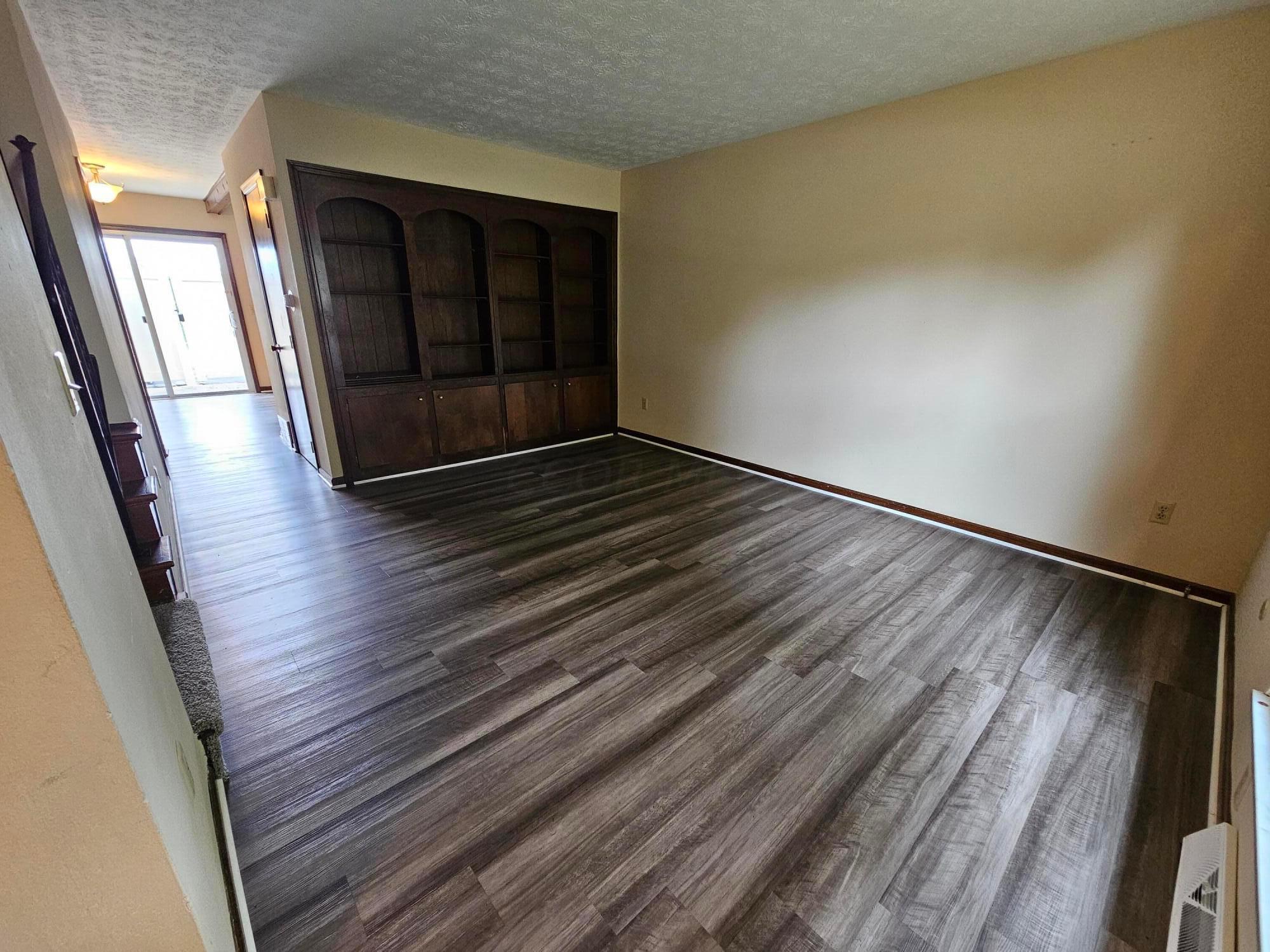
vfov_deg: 89.9
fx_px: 477
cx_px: 635
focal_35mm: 13
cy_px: 476
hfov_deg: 106.2
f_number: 2.2
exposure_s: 1/40
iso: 320
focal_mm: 2.2
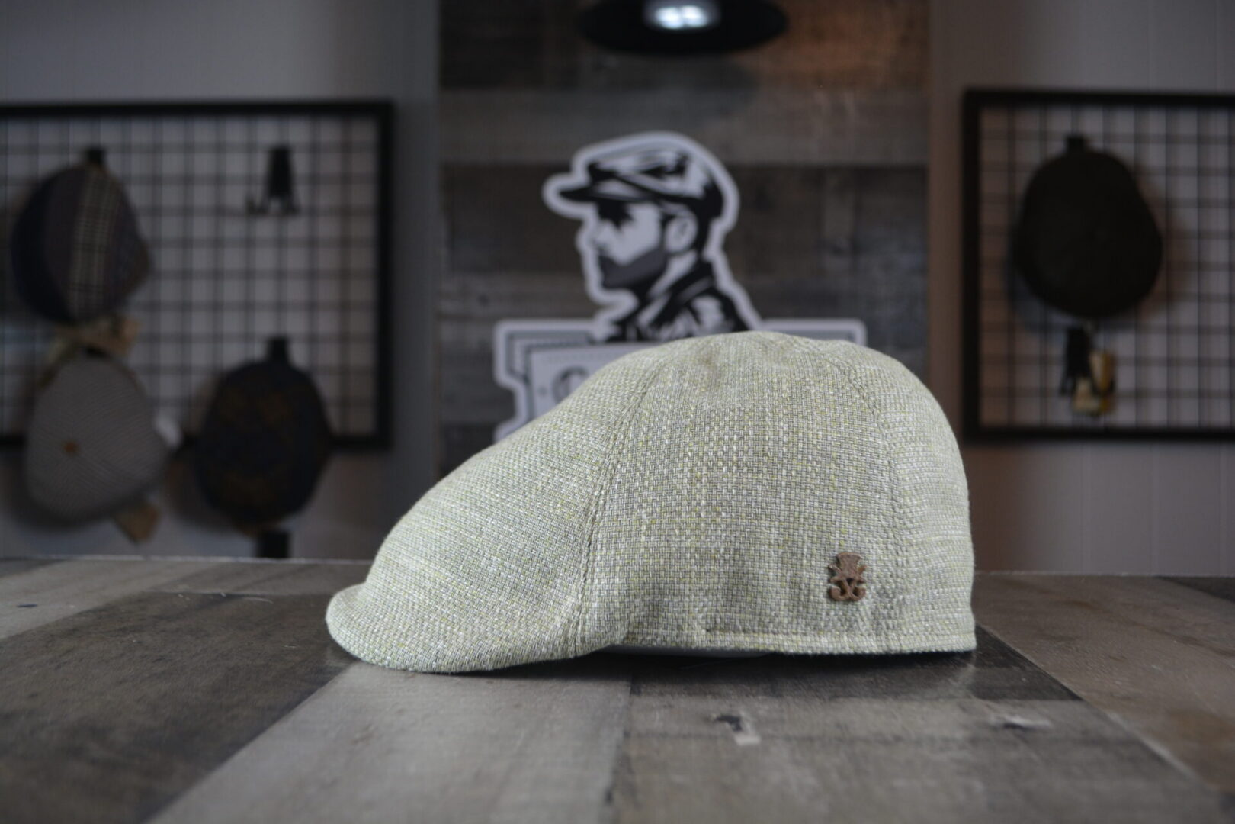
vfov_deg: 40.0
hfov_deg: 57.2
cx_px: 618
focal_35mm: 33
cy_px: 412
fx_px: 1132
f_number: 4
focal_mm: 22
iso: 400
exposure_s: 1/60
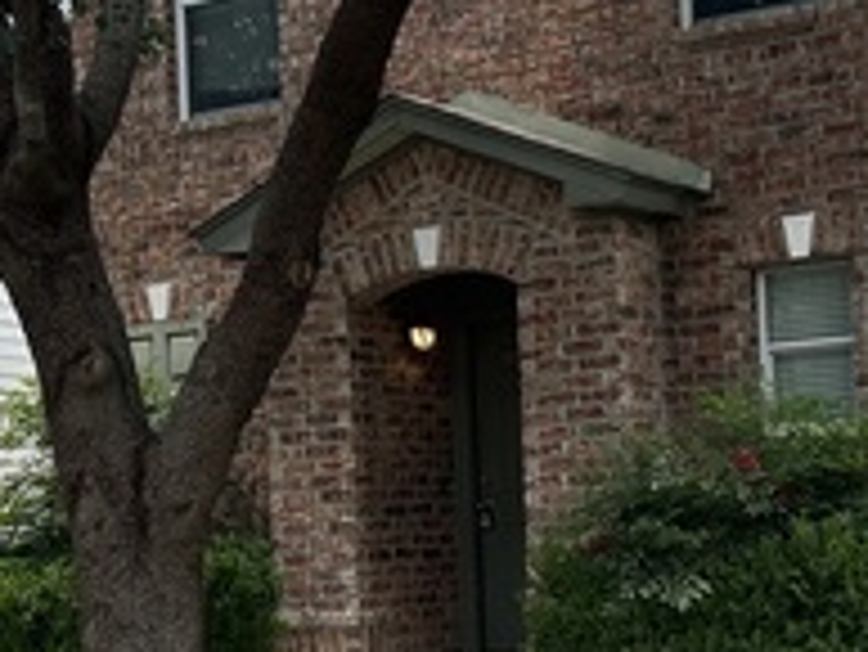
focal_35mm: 86
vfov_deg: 17.1
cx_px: 558
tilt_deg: +2.8
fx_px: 2158
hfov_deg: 22.7
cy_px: 468
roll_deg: +1.3
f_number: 1.5
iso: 50
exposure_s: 1/674
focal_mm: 5.7
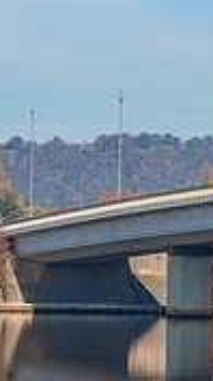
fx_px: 3378
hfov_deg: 3.6
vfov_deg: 6.5
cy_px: 212
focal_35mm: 335
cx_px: 316
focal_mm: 65
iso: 100
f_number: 11
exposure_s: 1/250
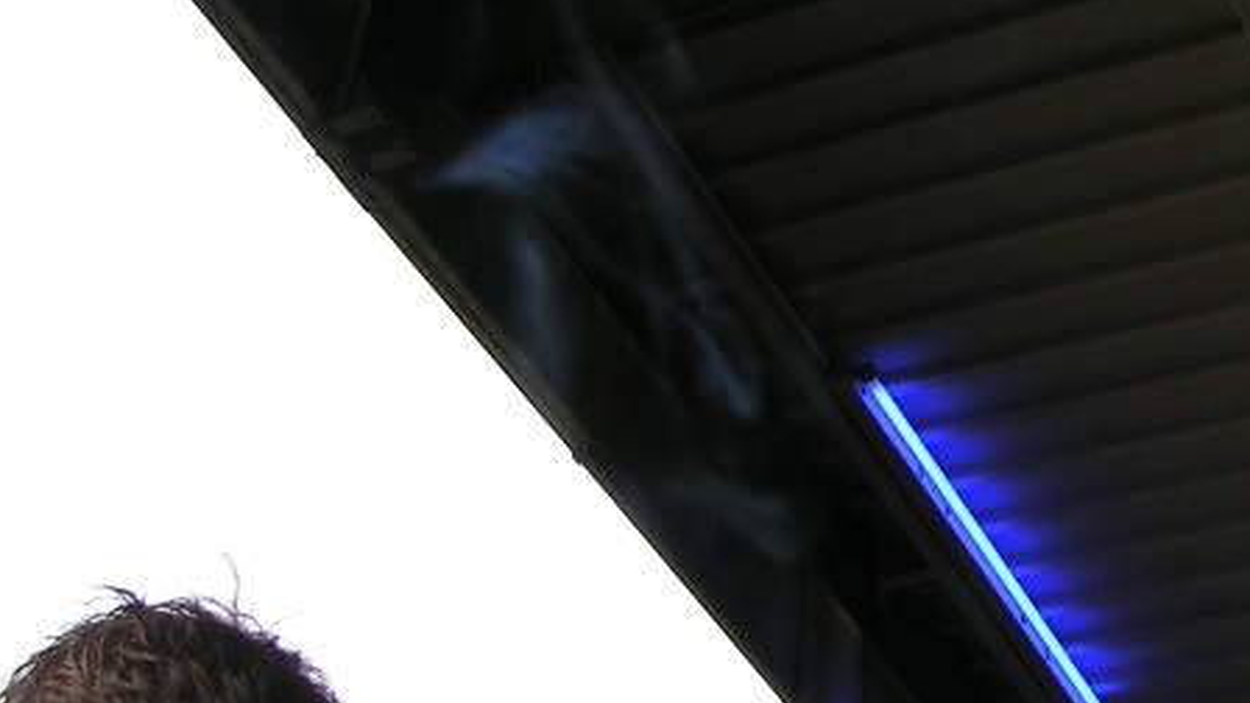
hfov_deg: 28.3
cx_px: 907
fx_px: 2453
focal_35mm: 74
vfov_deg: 16.3
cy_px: 452
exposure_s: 1/160
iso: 50
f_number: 5.6
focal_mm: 5.8
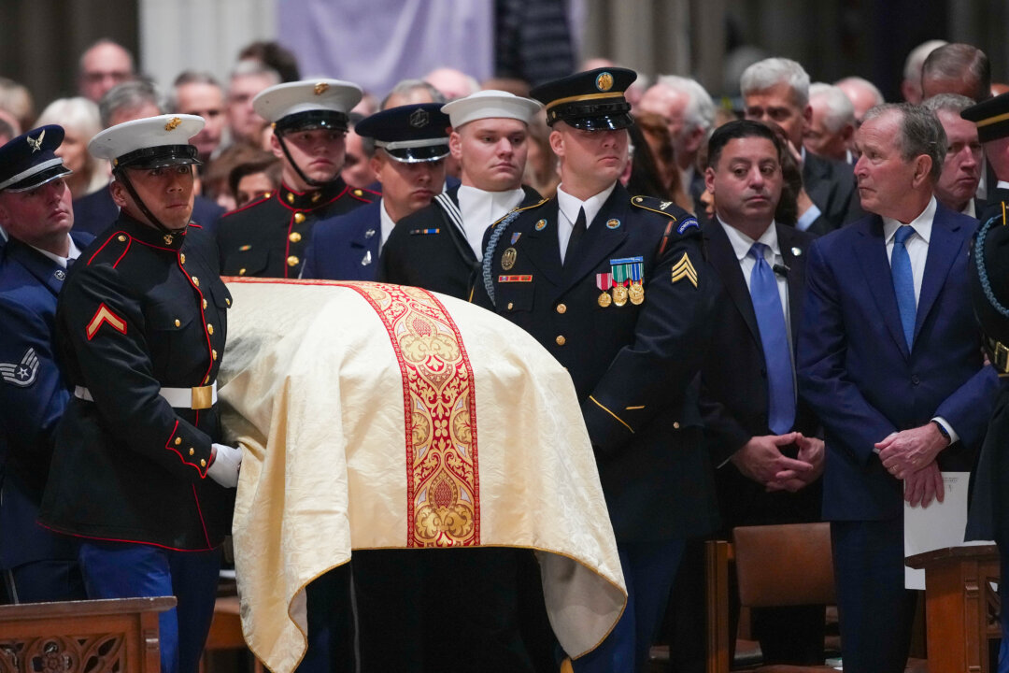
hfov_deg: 6.9
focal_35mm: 300
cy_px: 336
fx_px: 8408
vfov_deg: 4.6
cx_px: 504
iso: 4000
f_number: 2.8
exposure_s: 1/320
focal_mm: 300
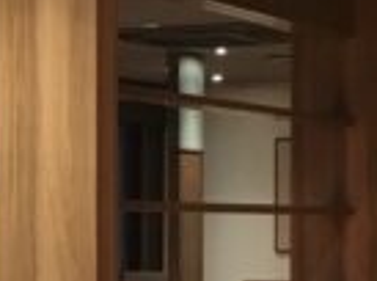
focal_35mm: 163
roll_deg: -0.7
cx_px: 140
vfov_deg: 9.1
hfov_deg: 12.1
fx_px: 1771
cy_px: 193
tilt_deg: +1.3
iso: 200
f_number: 2.2
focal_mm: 4.15
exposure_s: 1/15
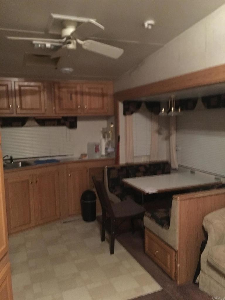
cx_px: 112
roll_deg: +2.5
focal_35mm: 29
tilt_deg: -5.4
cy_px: 150
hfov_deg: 48.2
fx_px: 251
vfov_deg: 61.7
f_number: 2.2
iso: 400
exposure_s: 1/4
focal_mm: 4.15
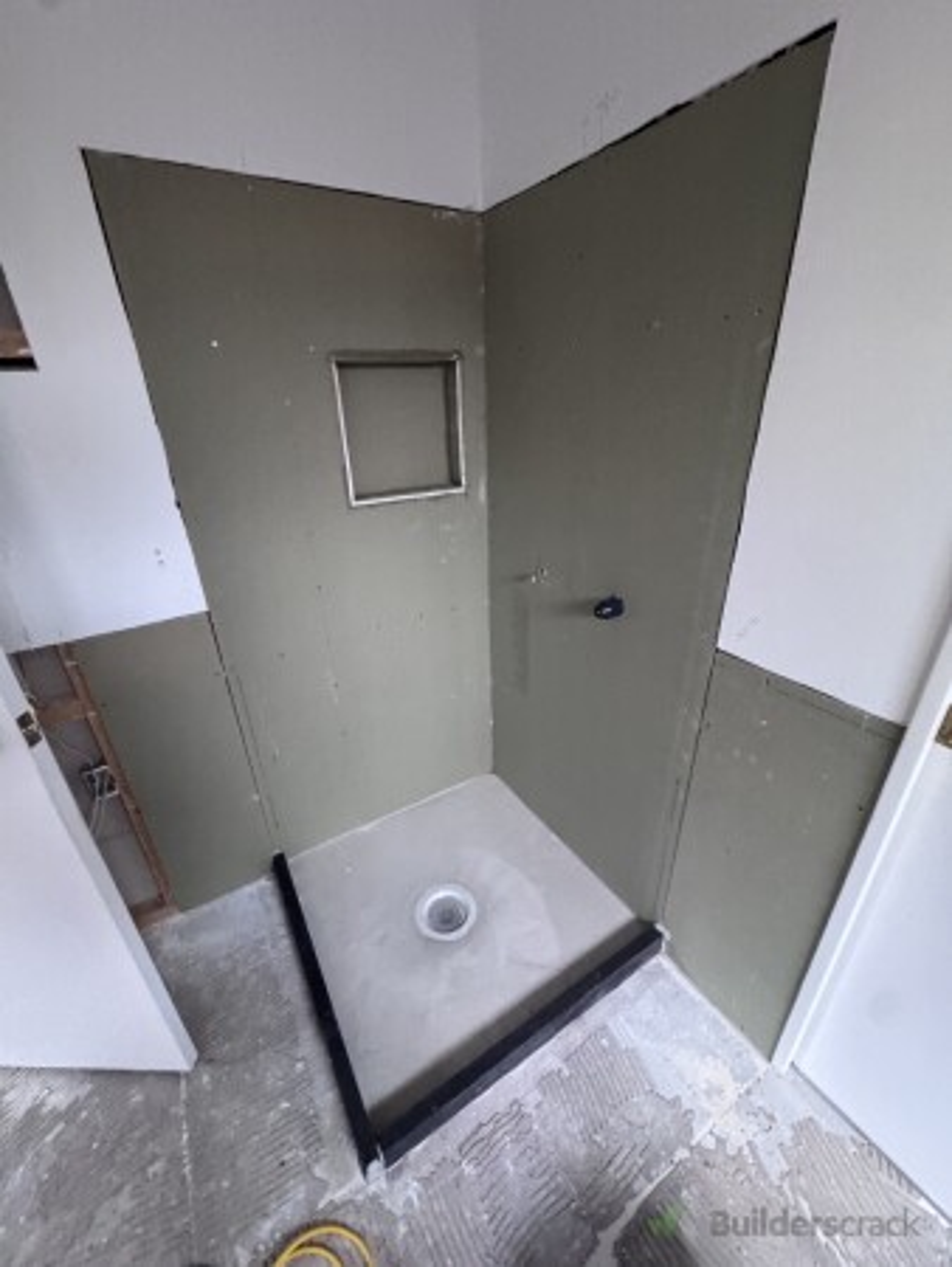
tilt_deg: -24.3
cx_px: 476
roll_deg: +1.5
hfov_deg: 85.7
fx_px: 513
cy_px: 634
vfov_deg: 102.0
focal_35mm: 14
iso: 800
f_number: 2.2
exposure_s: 1/60
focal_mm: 2.22
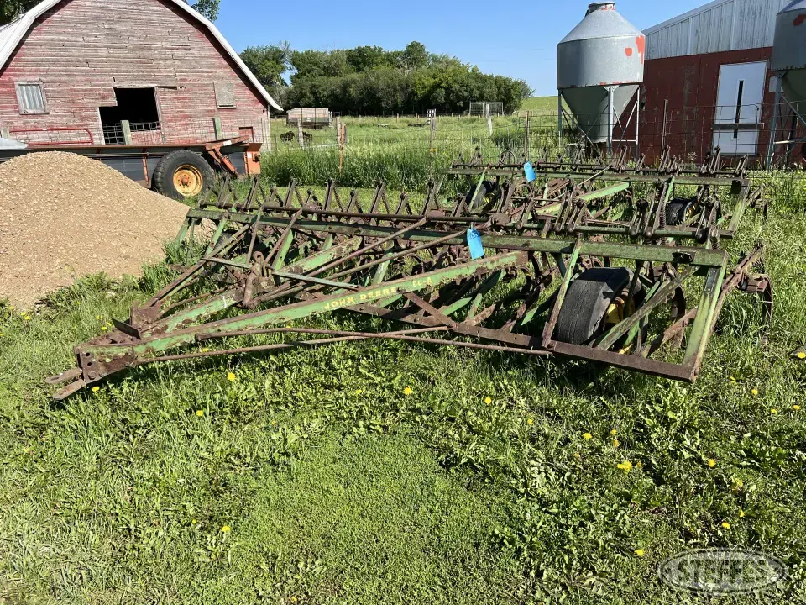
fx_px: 605
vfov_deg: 53.1
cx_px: 403
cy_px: 302
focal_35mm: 26
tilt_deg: -13.7
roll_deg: +3.9
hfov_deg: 67.3
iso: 50
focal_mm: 5.7
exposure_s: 1/2457
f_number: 1.5
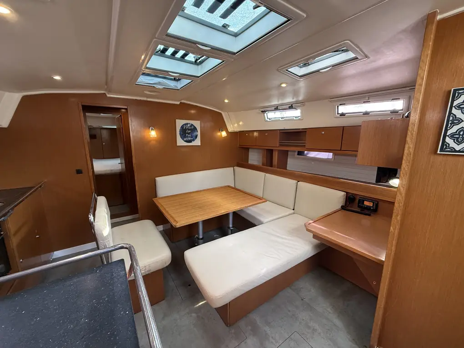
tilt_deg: -10.7
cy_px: 174
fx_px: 188
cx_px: 232
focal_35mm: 14
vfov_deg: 85.7
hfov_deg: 102.1
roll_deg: +0.0
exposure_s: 1/99
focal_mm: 2.22
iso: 250
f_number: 2.2
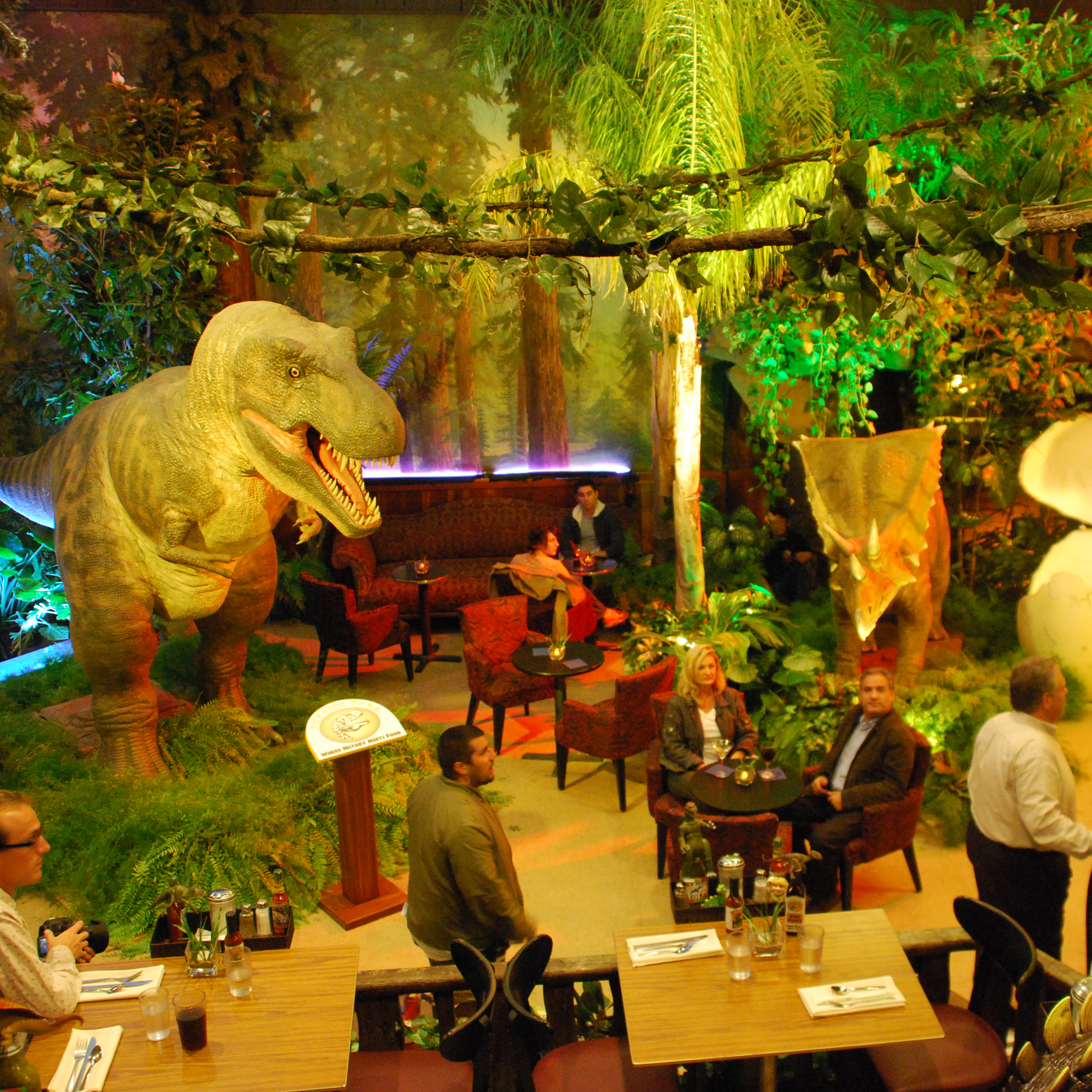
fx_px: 1392
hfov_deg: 42.6
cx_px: 658
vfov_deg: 42.8
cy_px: 539
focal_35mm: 39
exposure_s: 1/20
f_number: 3.8
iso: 1600
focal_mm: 20
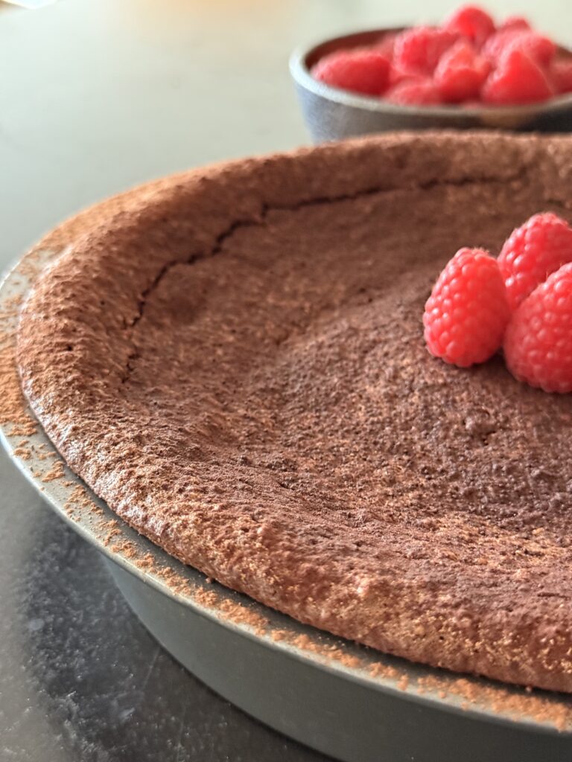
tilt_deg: -32.0
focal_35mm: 48
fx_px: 1058
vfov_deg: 39.7
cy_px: 381
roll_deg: -0.8
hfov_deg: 30.3
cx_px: 286
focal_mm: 6.76
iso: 800
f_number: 1.78
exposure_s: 1/28
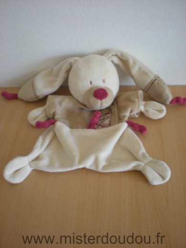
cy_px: 124
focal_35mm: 38
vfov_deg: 49.0
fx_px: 272
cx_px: 93
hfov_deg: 37.7
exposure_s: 1/6.5
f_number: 3.1
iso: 64
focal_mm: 6.3
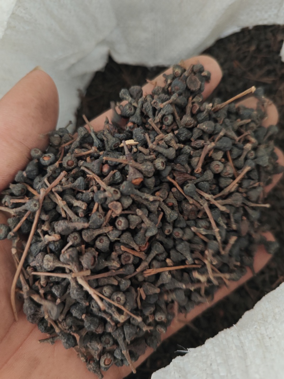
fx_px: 263
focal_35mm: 24
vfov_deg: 71.6
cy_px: 190
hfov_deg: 56.8
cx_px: 142
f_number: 1.6
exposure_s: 1/25
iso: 800
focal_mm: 5.84
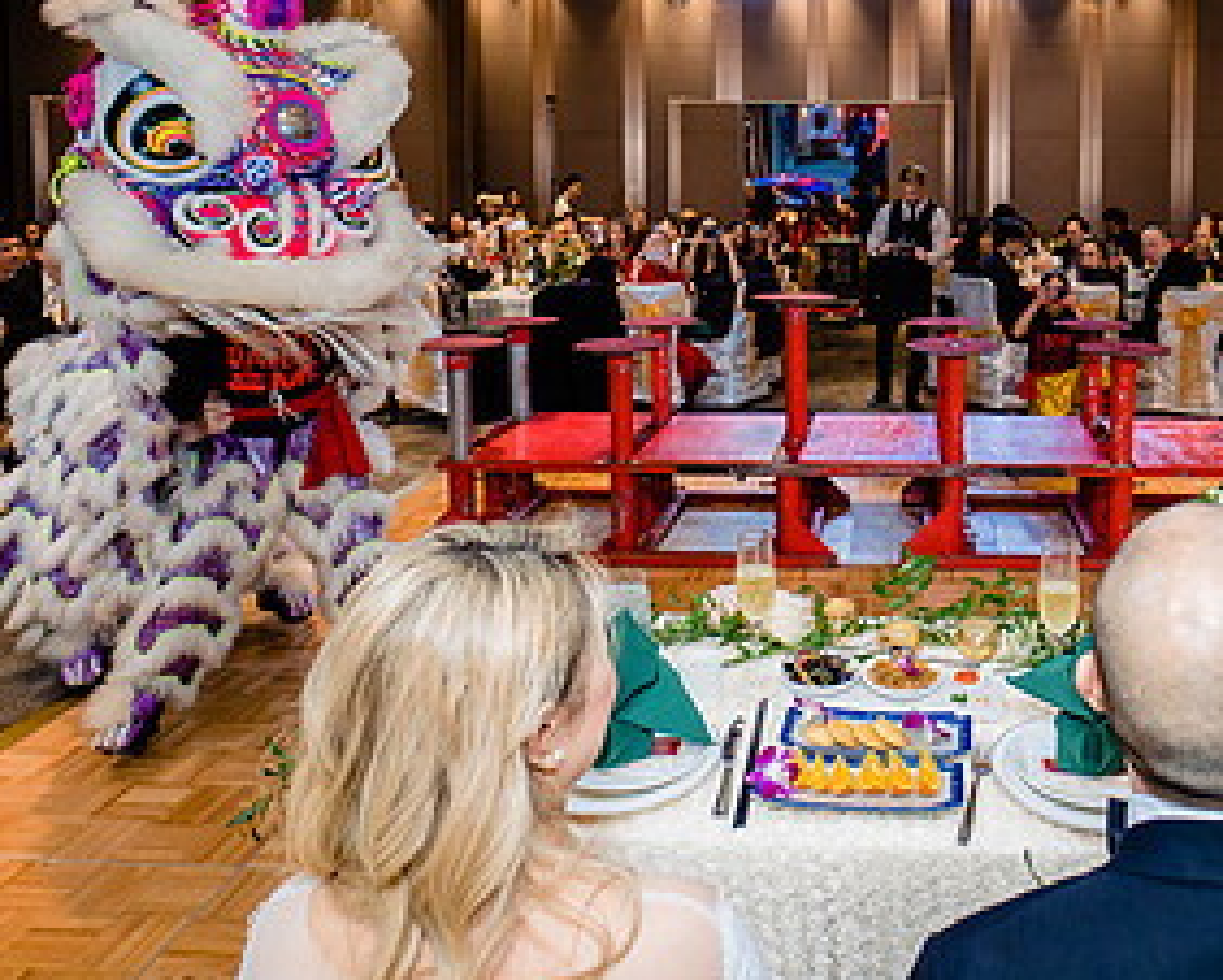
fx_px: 978
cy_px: 275
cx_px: 893
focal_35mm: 27
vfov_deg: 51.5
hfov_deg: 61.0
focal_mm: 14
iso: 1000
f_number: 4
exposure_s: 1/160
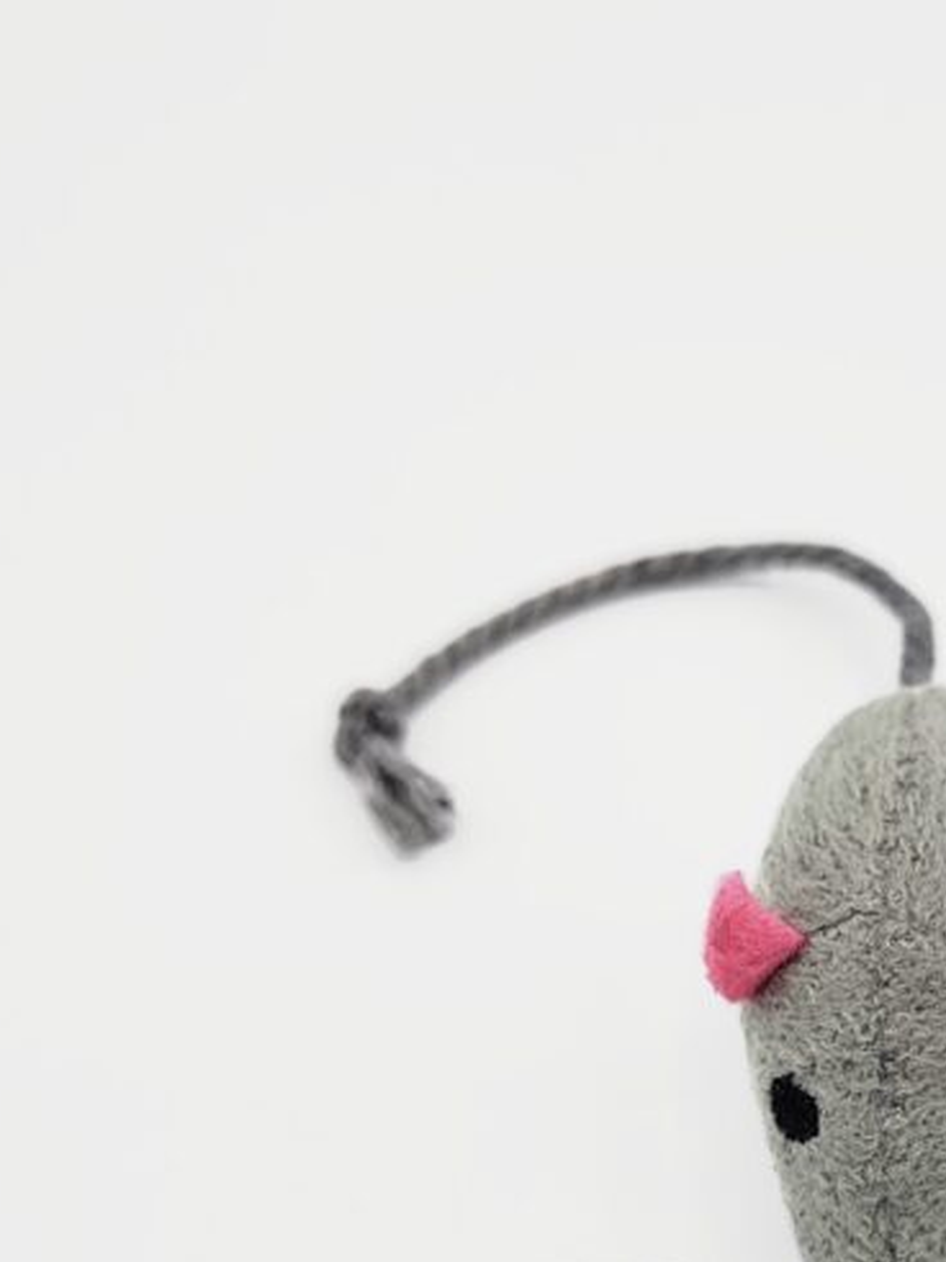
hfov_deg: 28.7
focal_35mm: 48
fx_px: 1750
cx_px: 905
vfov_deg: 38.5
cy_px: 966
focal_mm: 6.19
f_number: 1.65
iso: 50
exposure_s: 1/405
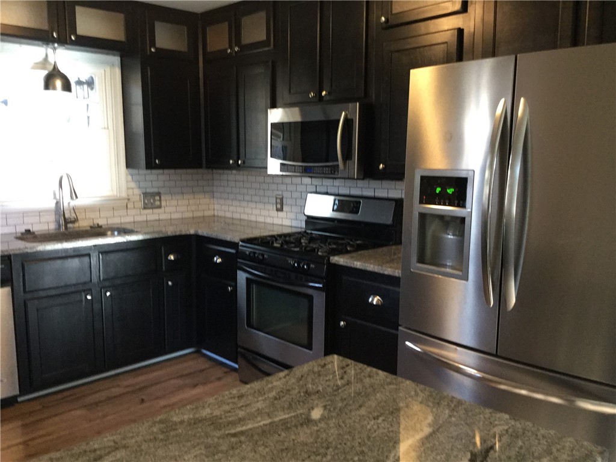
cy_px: 231
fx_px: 552
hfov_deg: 58.4
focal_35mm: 31
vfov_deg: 45.4
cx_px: 308
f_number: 2.4
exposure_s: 1/17
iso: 200
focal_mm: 3.3
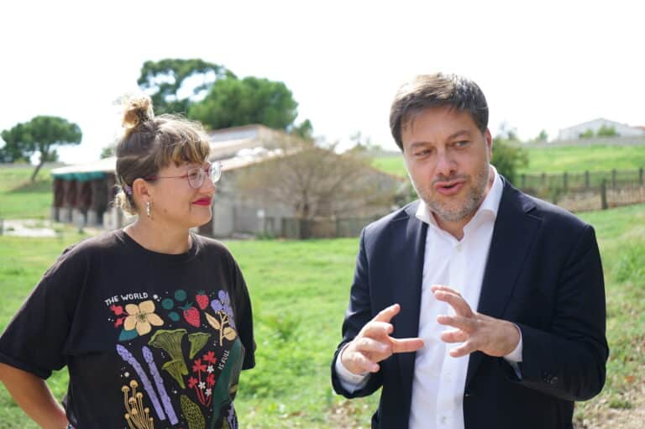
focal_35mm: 58
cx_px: 322
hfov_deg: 34.5
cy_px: 214
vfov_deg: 23.3
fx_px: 1038
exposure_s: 1/200
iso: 125
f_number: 5
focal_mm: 58
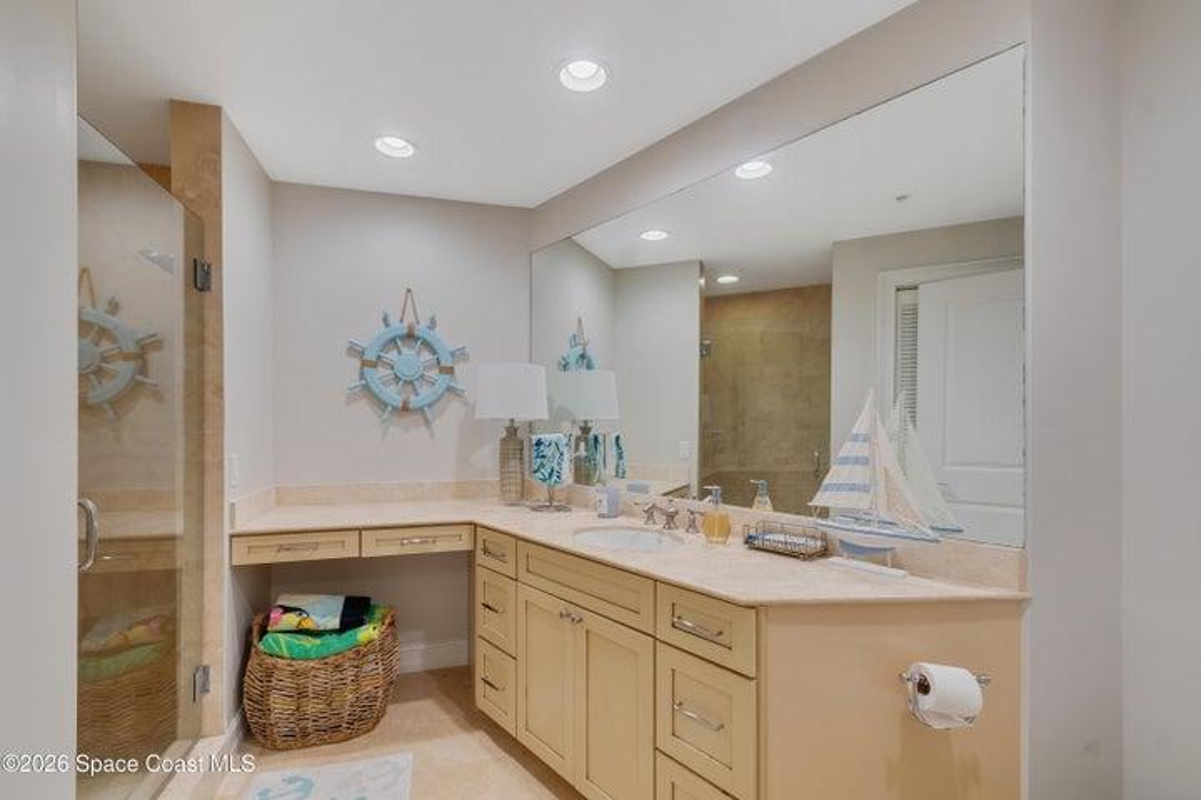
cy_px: 400
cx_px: 600
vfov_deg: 77.3
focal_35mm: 15
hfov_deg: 100.4
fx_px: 500
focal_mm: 10
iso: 320
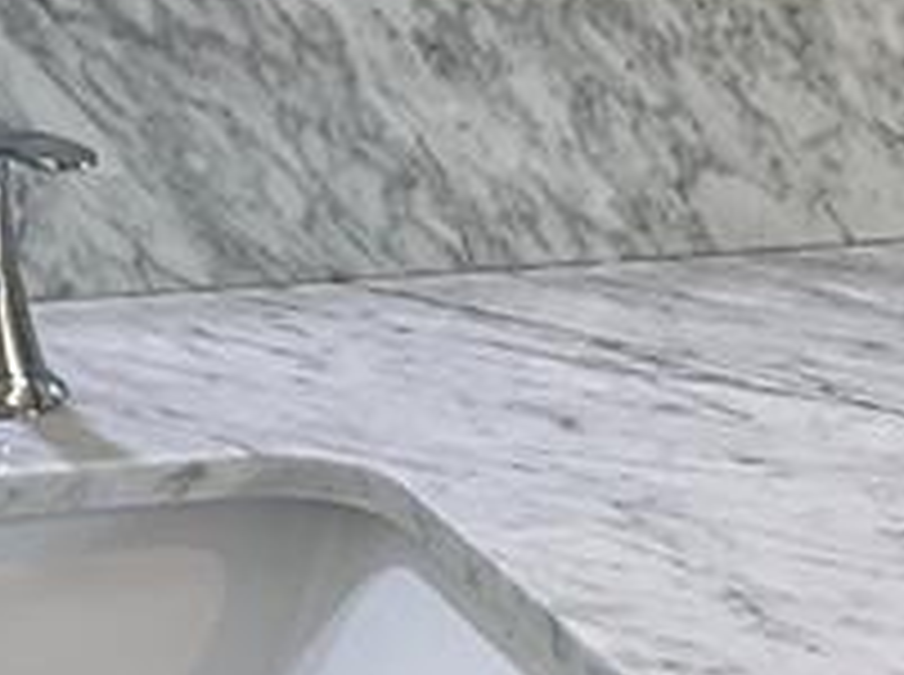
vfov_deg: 9.9
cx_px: 837
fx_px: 3858
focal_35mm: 148
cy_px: 801
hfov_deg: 13.2
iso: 32
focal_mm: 3
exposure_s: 1/60
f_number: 1.8
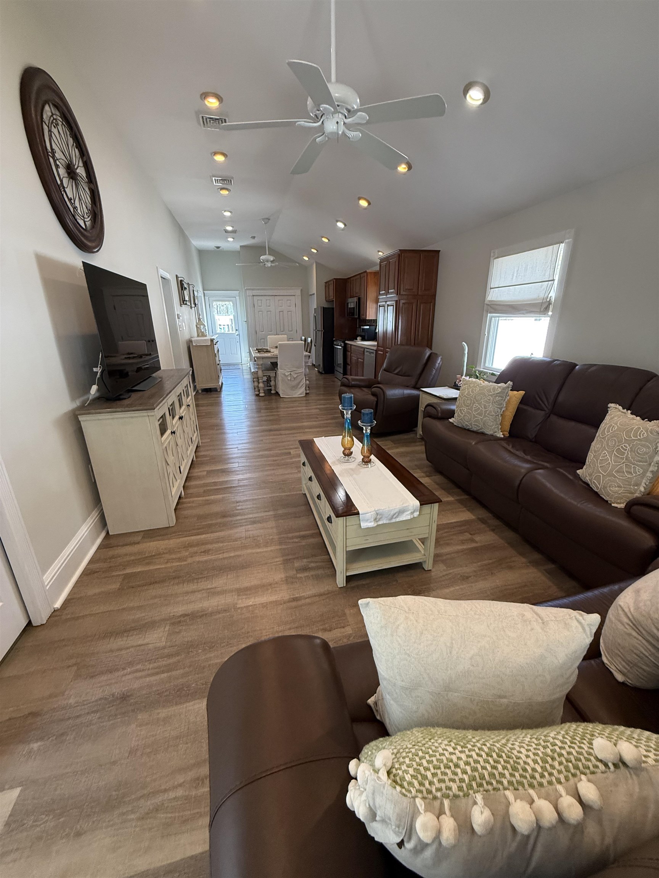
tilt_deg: -18.6
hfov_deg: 85.7
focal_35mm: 14
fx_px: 355
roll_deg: +0.2
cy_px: 439
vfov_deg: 102.1
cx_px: 330
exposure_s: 1/120
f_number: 2.2
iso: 400
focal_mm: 2.22
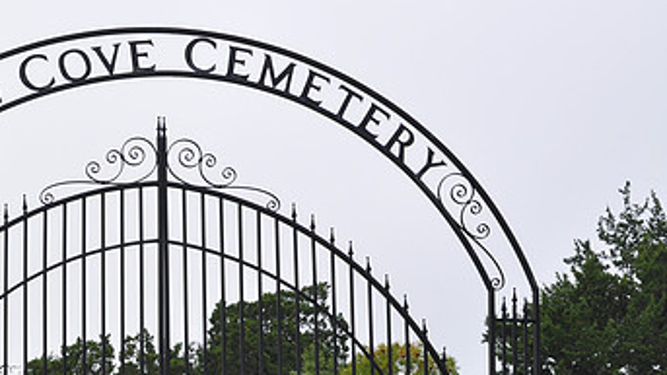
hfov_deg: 24.7
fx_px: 1503
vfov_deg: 14.1
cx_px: 154
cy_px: 347
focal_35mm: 85
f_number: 11
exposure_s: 1/200
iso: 200
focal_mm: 32
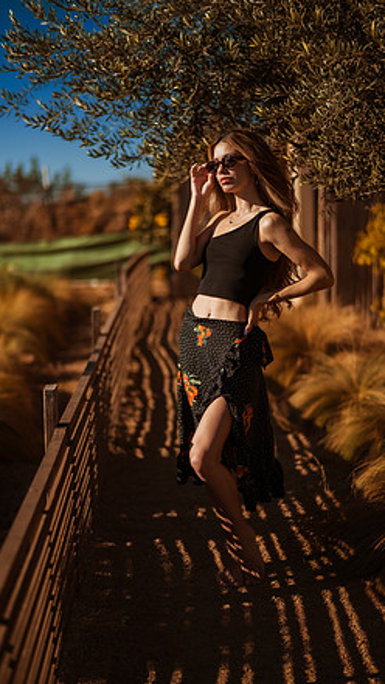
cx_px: 222
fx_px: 1125
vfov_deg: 33.8
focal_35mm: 62
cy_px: 338
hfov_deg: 19.4
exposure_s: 1/8000
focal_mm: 58
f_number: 1.4
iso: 50
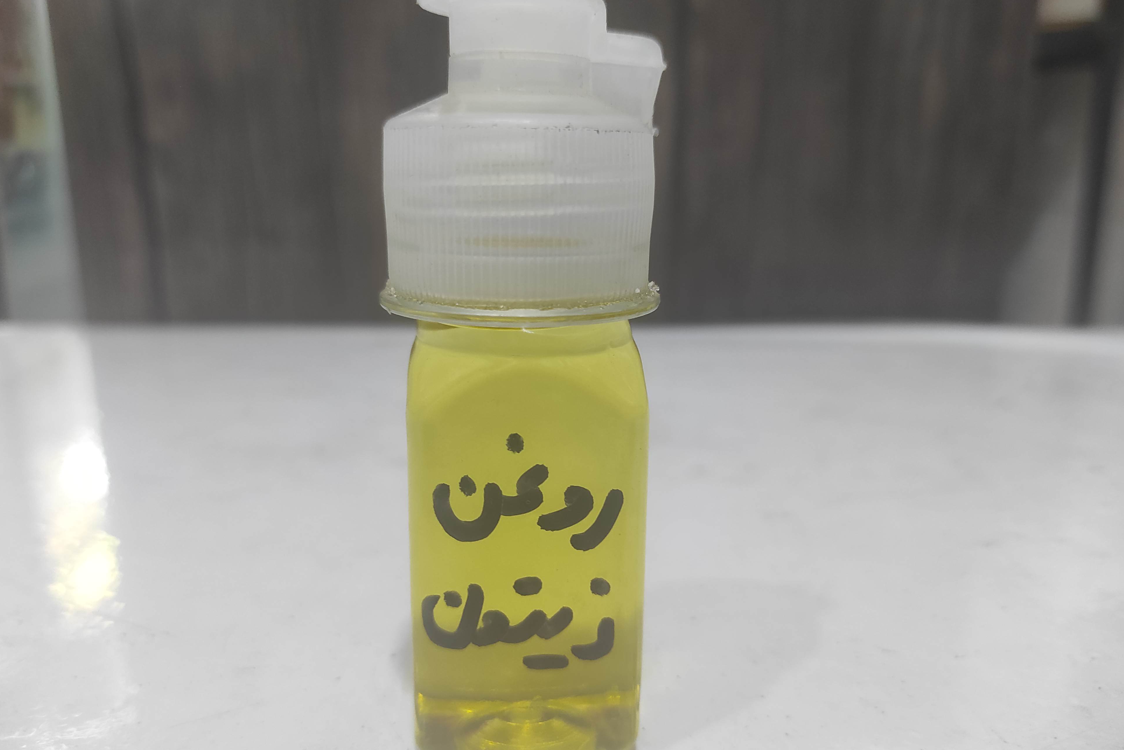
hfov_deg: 67.4
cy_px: 399
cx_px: 545
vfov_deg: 47.9
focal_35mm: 27
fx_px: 843
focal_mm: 5.43
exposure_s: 1/33
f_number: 1.89
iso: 400
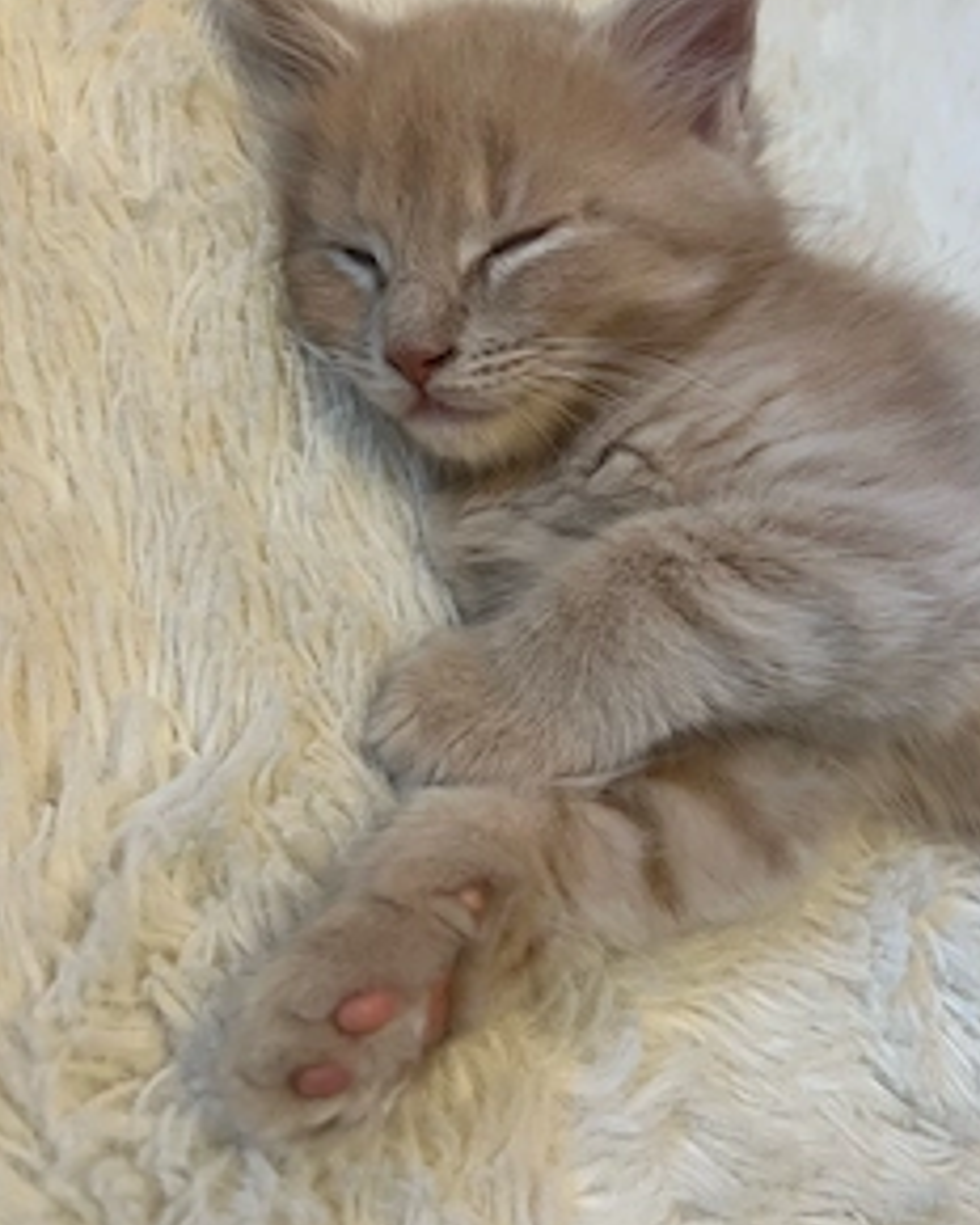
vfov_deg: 51.2
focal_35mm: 35
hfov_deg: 42.2
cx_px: 520
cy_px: 490
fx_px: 1269
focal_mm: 5.7
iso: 160
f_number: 1.5
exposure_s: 1/50
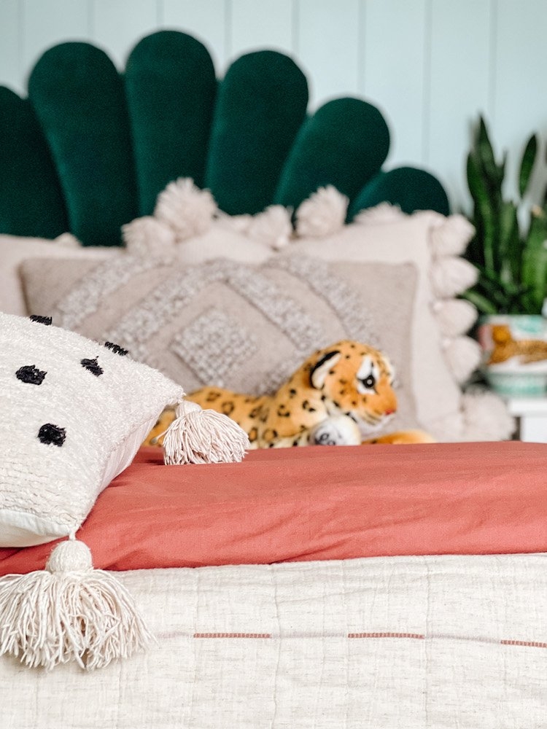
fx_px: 1622
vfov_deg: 25.3
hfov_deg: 19.1
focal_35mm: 77
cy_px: 364
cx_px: 274
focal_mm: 9
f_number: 2.8
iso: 250
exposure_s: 1/75
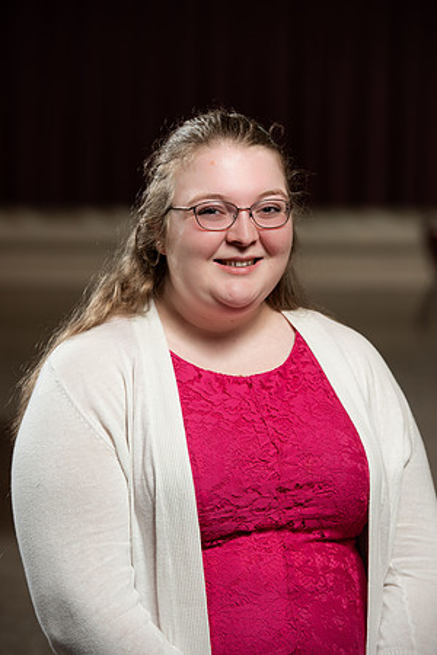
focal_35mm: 130
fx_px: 2367
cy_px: 328
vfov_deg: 15.8
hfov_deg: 10.5
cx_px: 218
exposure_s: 1/200
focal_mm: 130
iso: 640
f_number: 5.6
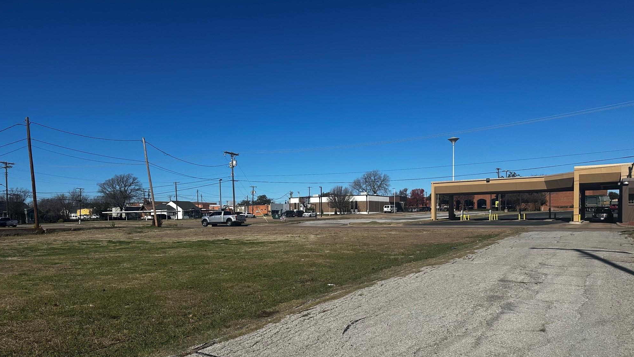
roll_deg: +1.3
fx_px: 454
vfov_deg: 42.4
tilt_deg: -1.3
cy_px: 233
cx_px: 315
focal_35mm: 27
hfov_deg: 69.9
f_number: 1.78
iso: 80
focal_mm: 6.86
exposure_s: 1/9709
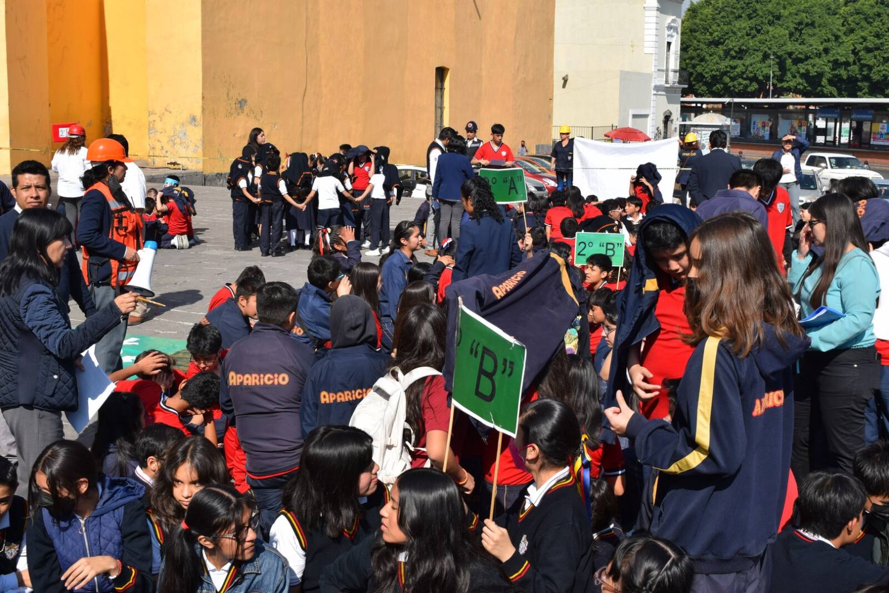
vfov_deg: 29.9
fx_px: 1111
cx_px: 444
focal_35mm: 45
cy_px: 296
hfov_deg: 43.6
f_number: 10
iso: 200
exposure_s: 1/500
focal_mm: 30
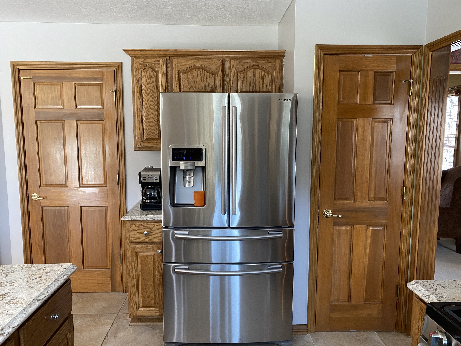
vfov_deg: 53.1
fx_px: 346
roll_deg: -0.6
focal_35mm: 26
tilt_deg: -6.8
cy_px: 173
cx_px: 230
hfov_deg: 67.3
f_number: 1.8
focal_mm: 4.25
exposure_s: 1/60
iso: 160
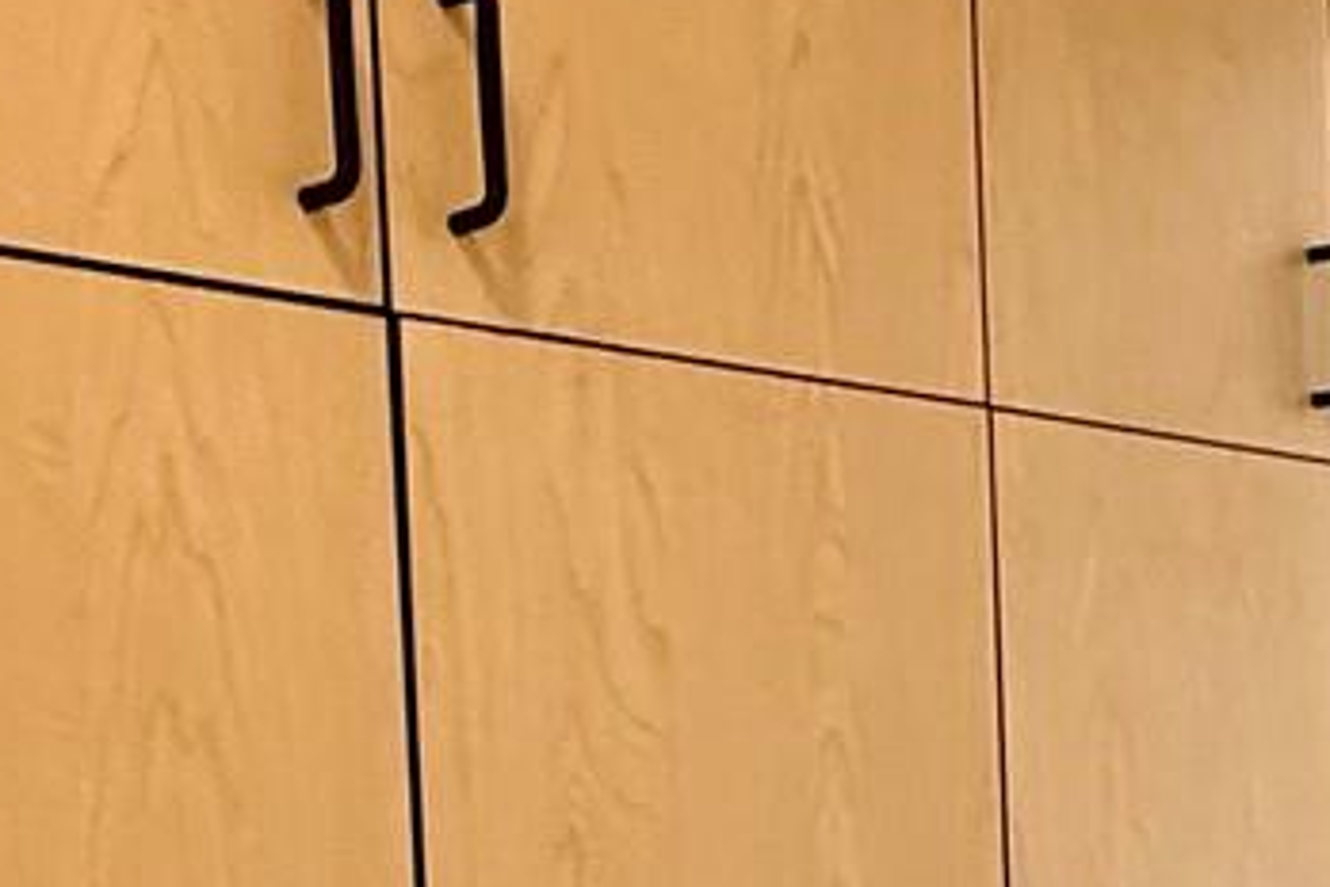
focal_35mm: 67
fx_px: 2475
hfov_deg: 29.6
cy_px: 895
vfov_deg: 19.7
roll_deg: +2.2
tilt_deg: -4.0
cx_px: 998
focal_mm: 2.22
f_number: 2.2
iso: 250
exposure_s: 1/120
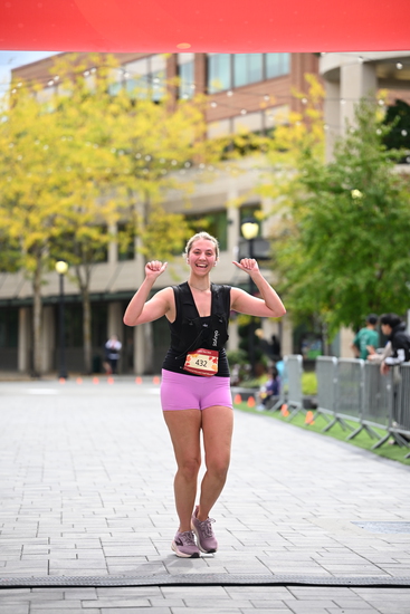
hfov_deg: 11.9
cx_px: 205
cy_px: 307
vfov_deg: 17.8
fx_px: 1963
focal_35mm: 115
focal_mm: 115
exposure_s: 1/2500
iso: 640
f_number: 2.8
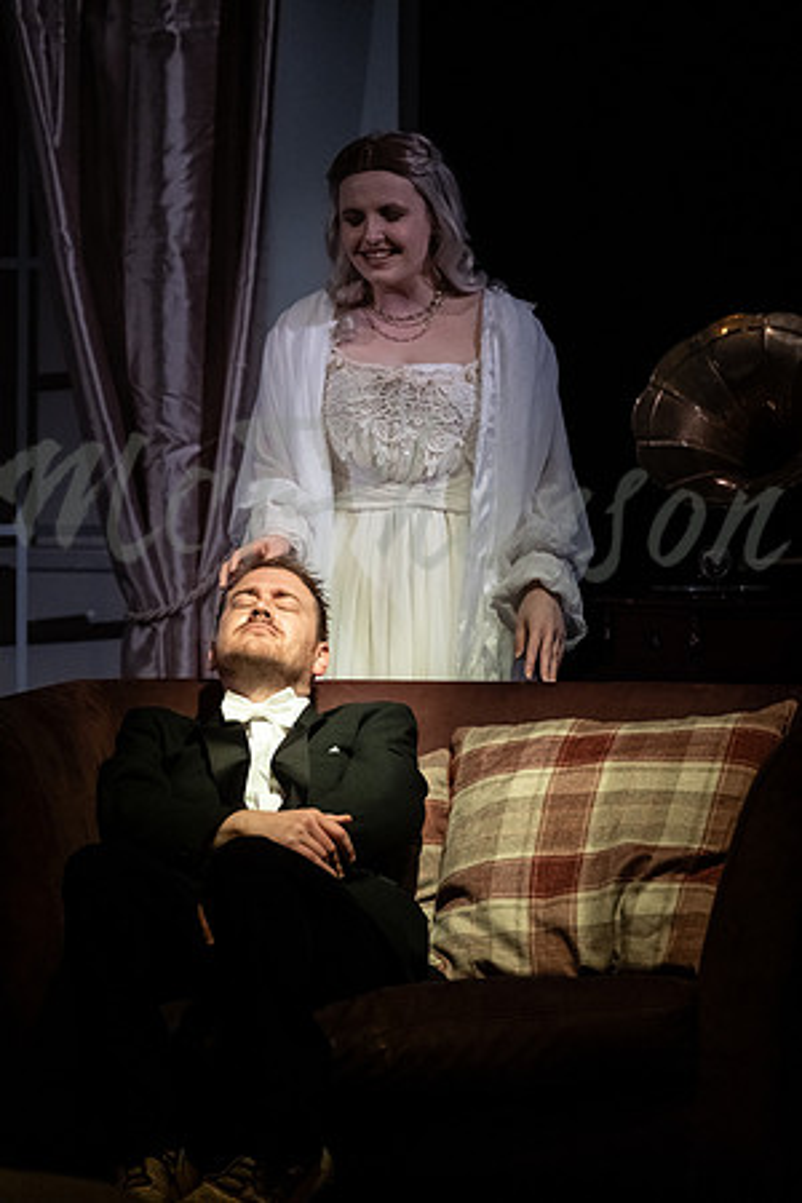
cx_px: 401
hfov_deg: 7.1
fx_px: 6482
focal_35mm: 194
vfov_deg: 10.6
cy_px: 602
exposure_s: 1/250
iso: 2000
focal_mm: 129.2
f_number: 3.2
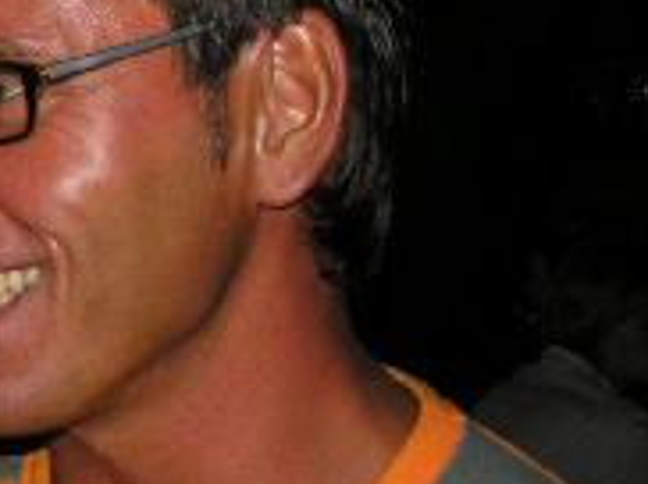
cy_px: 488
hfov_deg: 11.9
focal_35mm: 154
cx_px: -484
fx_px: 2879
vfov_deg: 9.5
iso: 50
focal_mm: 8.9
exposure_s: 1/60.1
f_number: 2.8
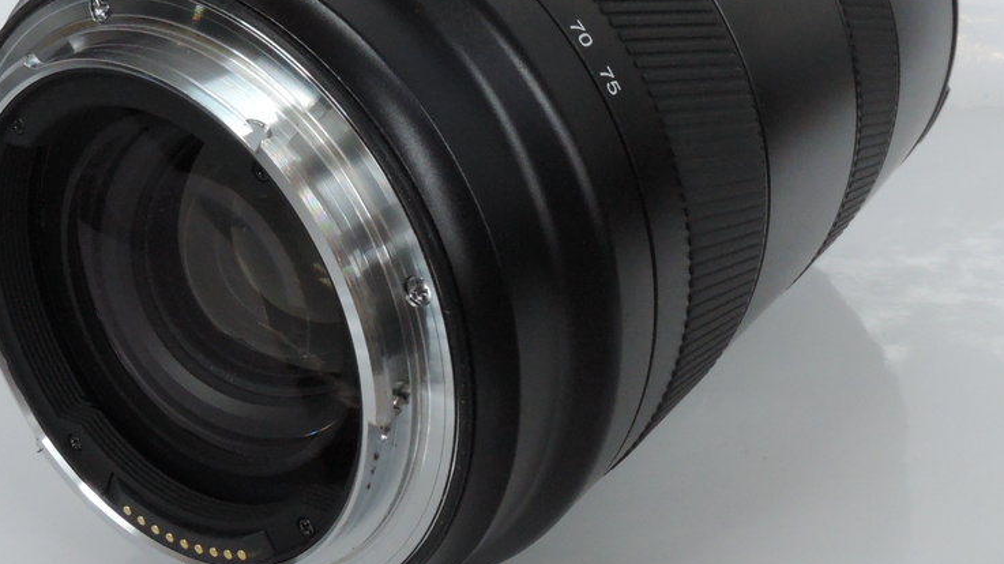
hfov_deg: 37.8
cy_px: 114
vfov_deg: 21.5
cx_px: 463
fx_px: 1464
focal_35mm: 55
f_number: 8
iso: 800
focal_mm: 6.6
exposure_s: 1/20
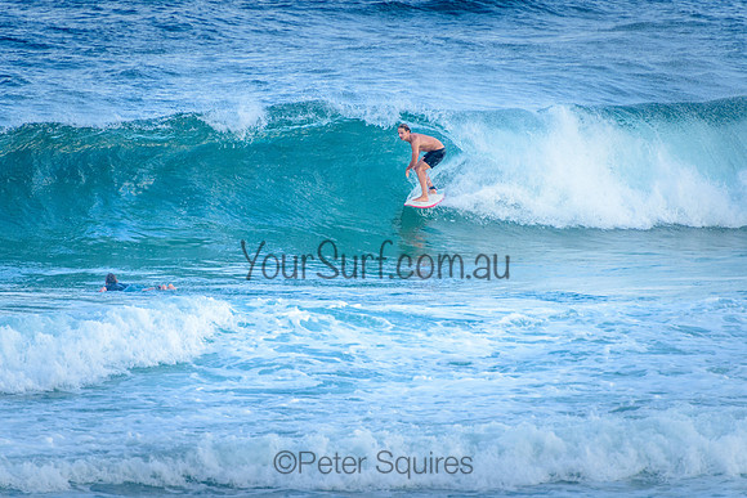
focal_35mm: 491
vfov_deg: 2.8
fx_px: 10182
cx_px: 375
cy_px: 194
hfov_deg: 4.2
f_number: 5.6
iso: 640
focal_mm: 400
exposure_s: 1/1250
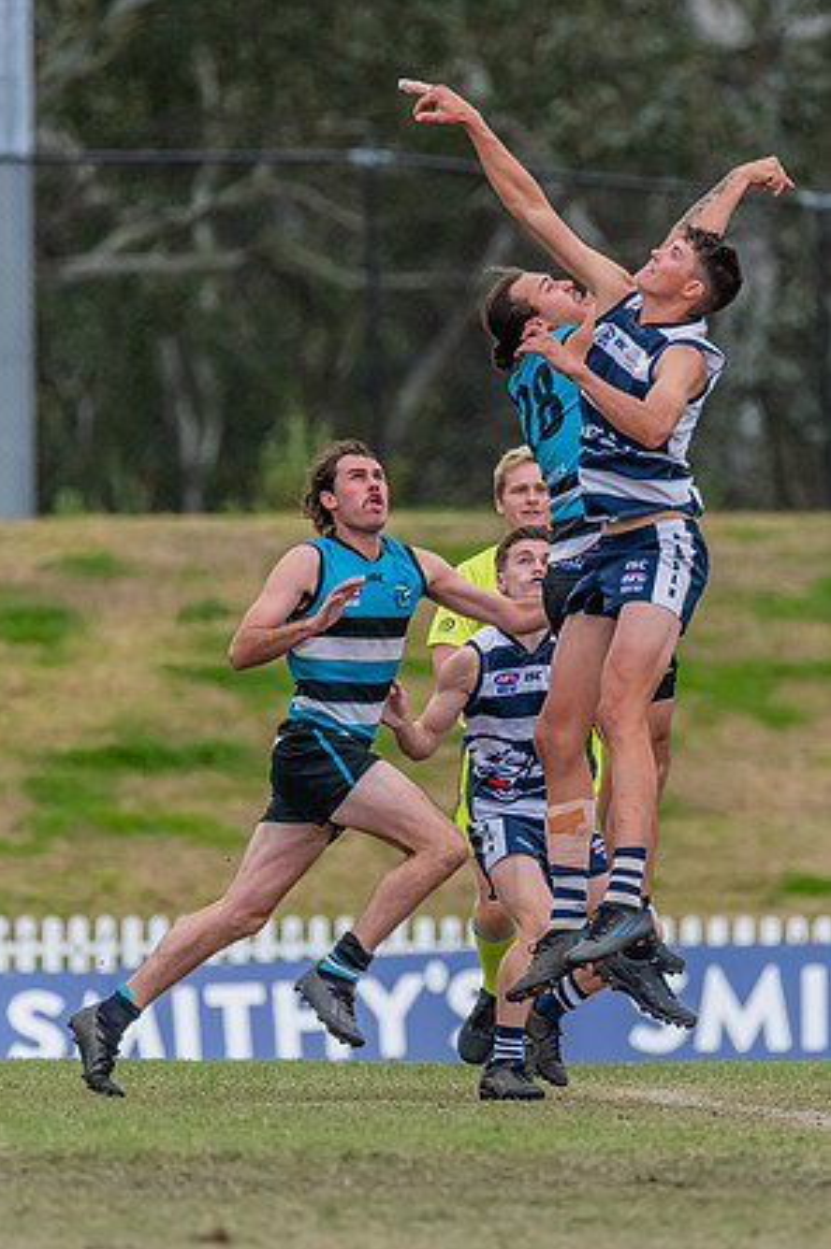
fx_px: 29405
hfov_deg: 1.6
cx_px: 520
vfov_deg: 2.4
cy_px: 623
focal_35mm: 848
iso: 2000
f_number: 6.3
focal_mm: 550
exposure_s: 1/1600
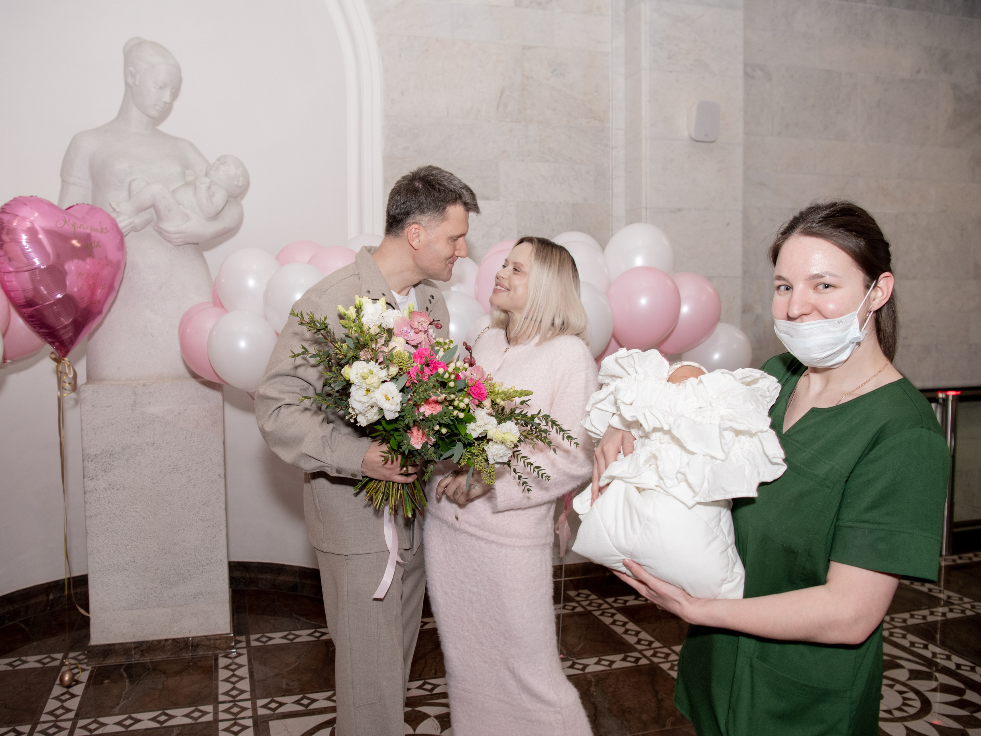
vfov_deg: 46.8
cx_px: 429
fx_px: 850
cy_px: 371
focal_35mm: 30
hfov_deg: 59.8
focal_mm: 26
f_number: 4
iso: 800
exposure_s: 1/160
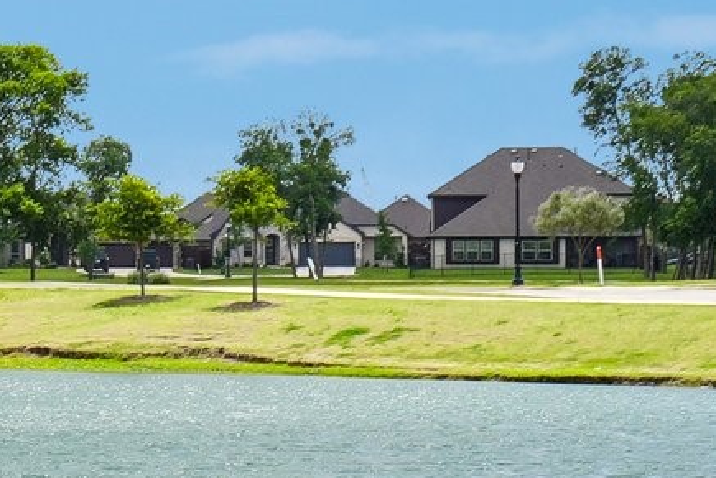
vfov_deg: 5.6
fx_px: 4872
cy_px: 281
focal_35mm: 245
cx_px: -581
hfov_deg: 8.1
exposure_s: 1/400
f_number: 8
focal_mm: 35
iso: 100
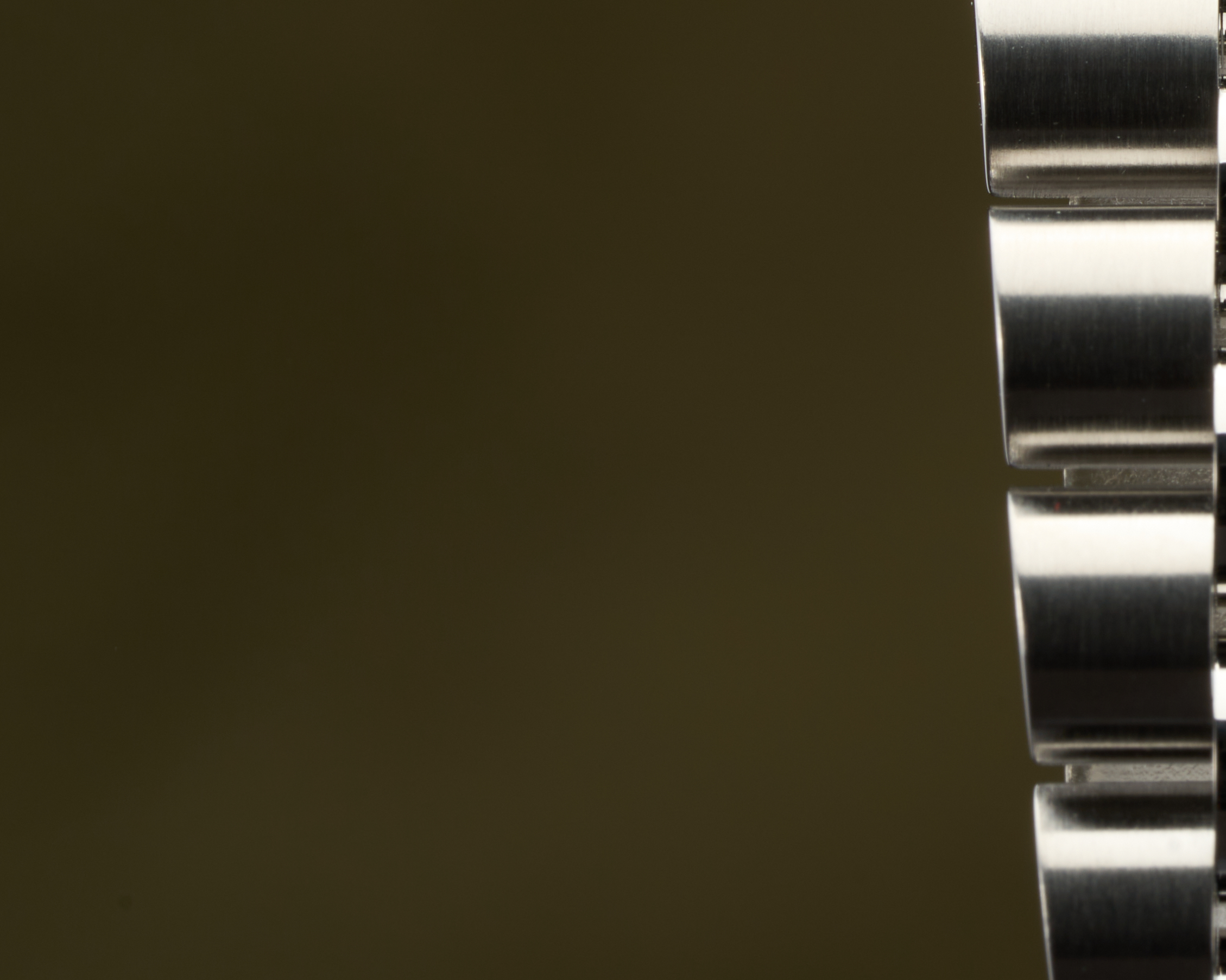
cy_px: -55
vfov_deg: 5.4
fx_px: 10413
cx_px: 1433
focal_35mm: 287
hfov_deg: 6.7
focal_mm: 100
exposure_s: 1/125
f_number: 16
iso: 125
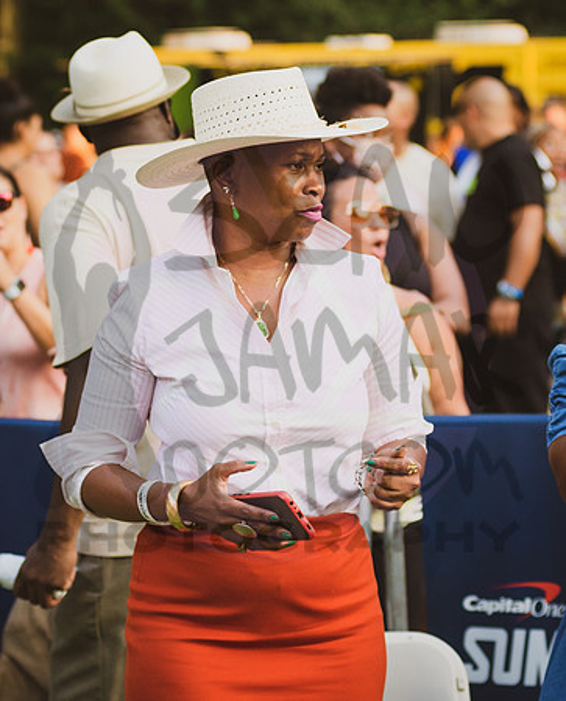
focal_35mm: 146
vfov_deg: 13.2
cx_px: 253
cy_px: 296
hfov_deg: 10.7
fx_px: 3033
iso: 1000
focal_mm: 80
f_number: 4.5
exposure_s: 1/640
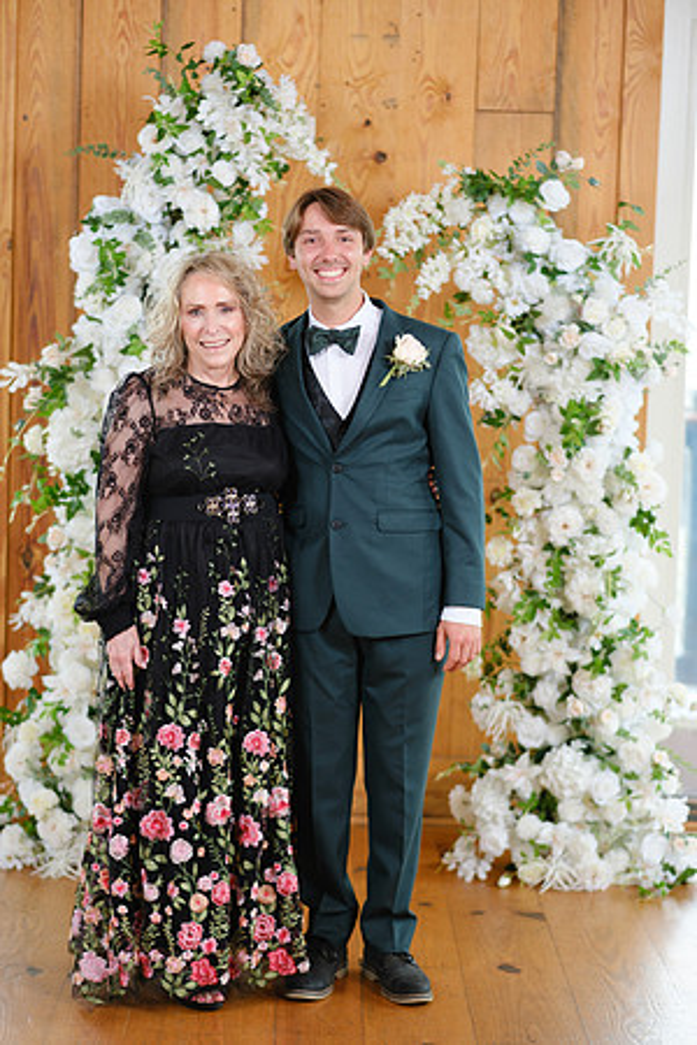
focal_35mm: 84
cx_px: 348
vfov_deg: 24.2
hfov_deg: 16.3
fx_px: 2439
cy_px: 522
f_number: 1.6
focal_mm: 56
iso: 250
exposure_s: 1/250
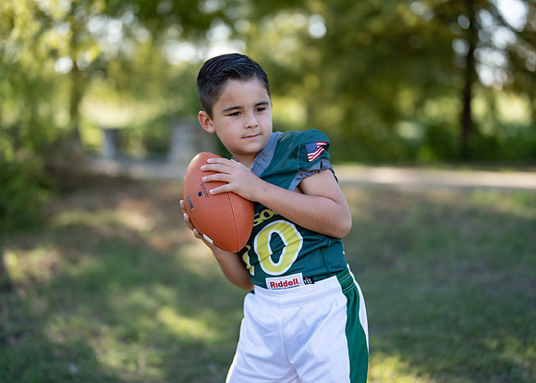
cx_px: 268
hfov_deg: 36.4
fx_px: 815
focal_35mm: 54
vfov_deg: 26.4
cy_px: 192
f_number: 1.2
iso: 100
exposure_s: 1/1250
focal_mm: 50
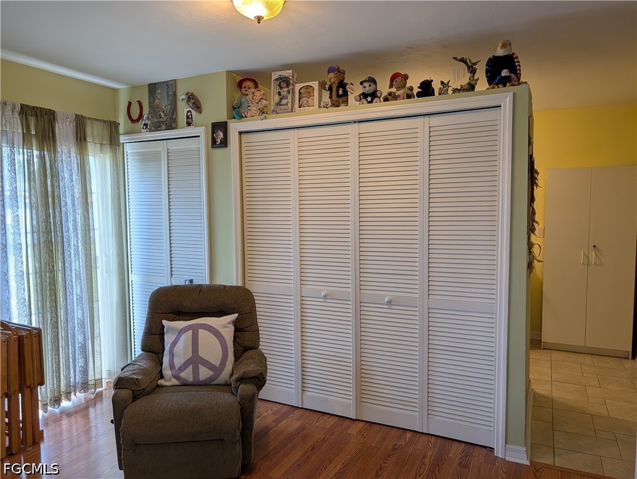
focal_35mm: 24
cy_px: 240
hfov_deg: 71.5
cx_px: 318
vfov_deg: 56.9
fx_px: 442
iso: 62
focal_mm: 6.9
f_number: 1.68
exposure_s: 1/60
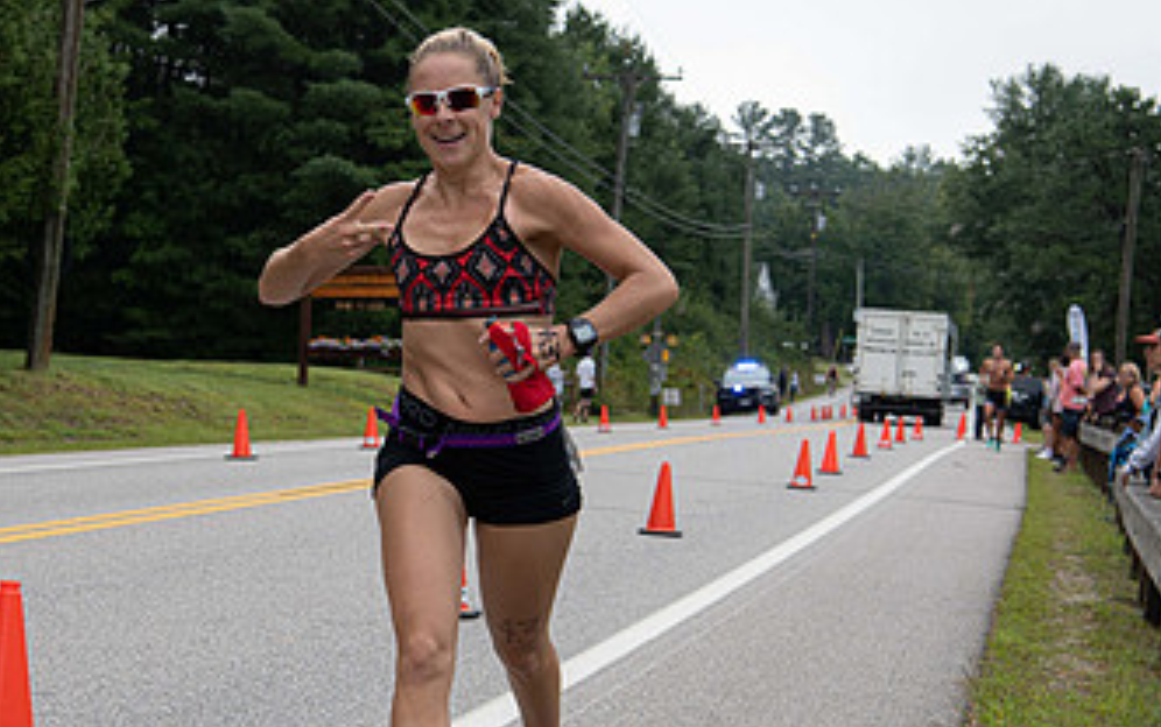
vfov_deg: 14.7
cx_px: 399
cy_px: 509
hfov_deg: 23.2
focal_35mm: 89
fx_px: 2818
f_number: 5.6
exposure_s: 1/320
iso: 200
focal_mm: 50
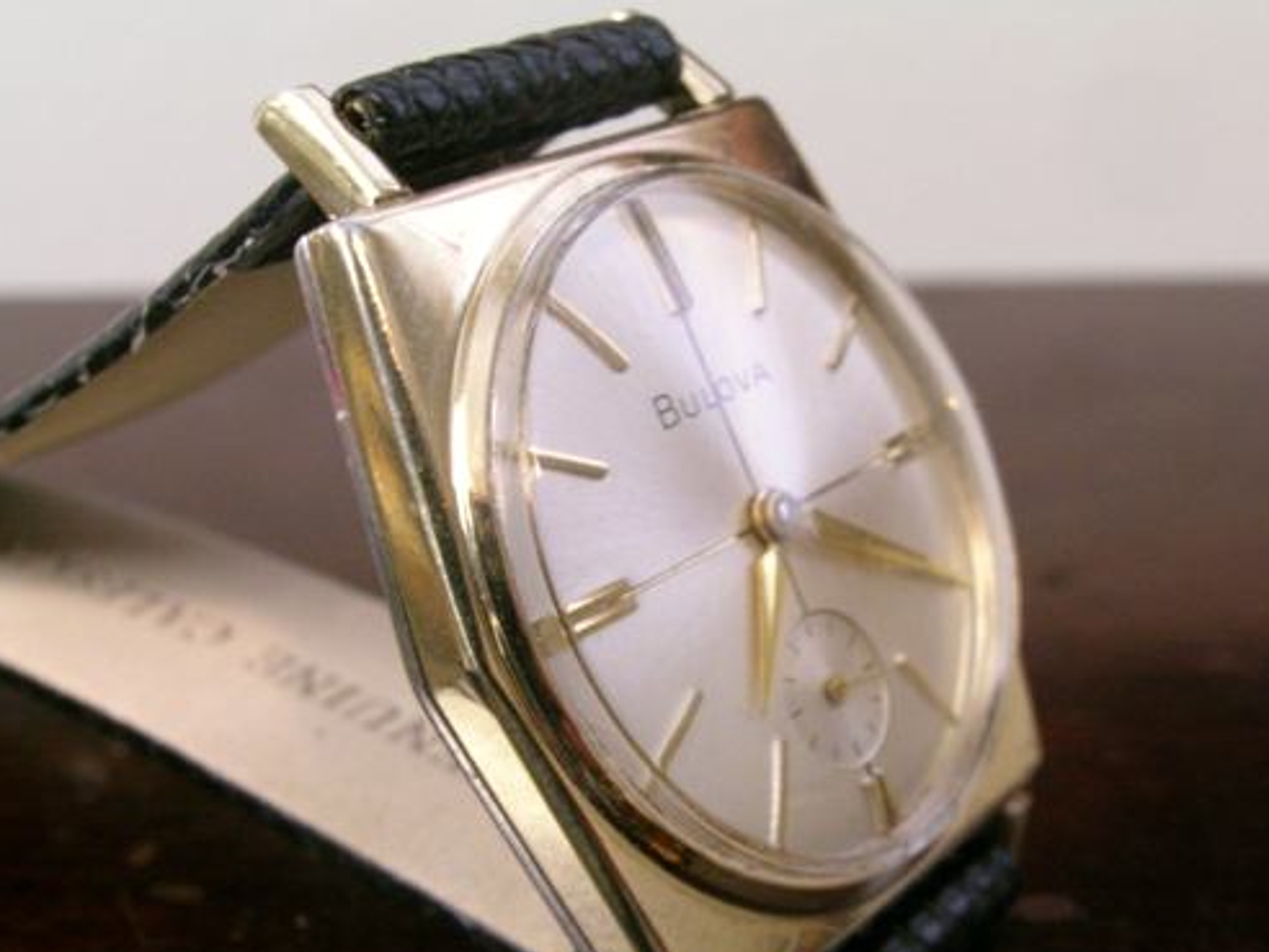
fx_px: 2383
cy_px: 617
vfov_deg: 22.5
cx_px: 763
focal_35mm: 65
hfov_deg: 29.7
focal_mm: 10.3
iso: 200
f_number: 6.1
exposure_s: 1/3.6
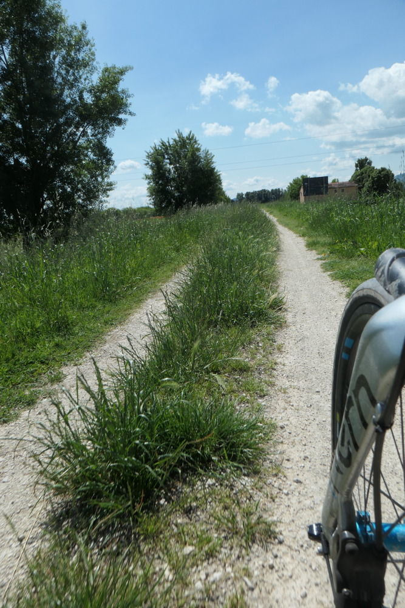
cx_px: 202
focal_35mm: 24
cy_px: 304
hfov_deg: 53.1
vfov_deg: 73.7
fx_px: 405
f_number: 7.1
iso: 200
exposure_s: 1/1000
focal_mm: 8.8
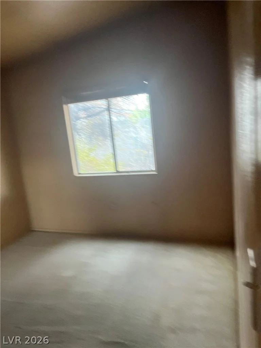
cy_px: 174
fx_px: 261
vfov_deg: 67.3
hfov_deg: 53.1
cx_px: 130
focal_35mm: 26
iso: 500
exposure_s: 1/58
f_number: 1.6
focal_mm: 5.1
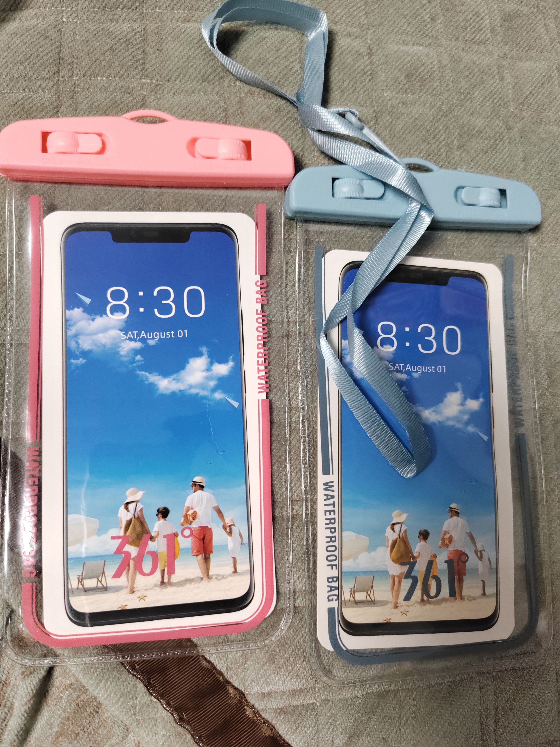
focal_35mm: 27
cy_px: 374
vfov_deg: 65.3
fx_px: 582
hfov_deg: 51.4
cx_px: 280
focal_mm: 6.14
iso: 4000
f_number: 1.8
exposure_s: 1/100
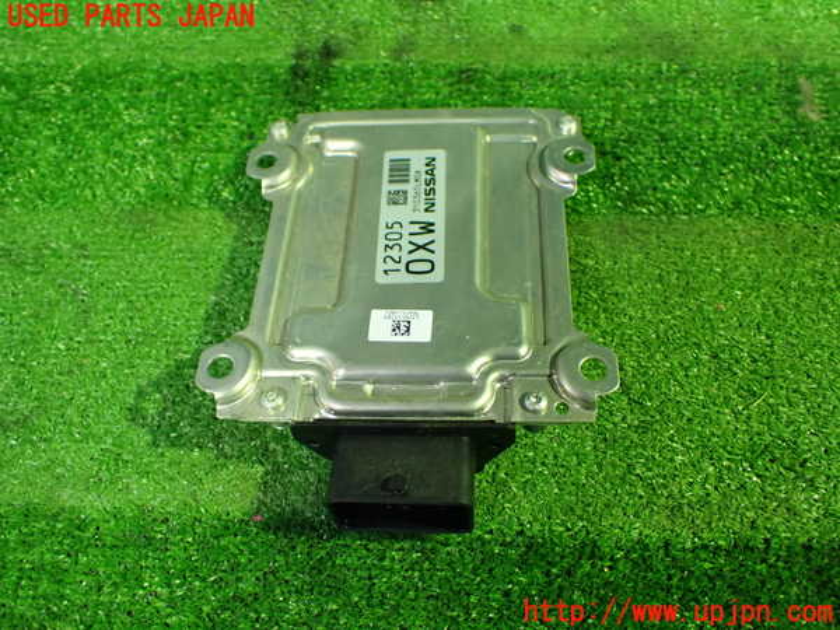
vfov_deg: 44.2
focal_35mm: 32
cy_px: 315
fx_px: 777
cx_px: 420
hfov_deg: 56.8
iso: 800
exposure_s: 1/40
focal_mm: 5.79
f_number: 2.4
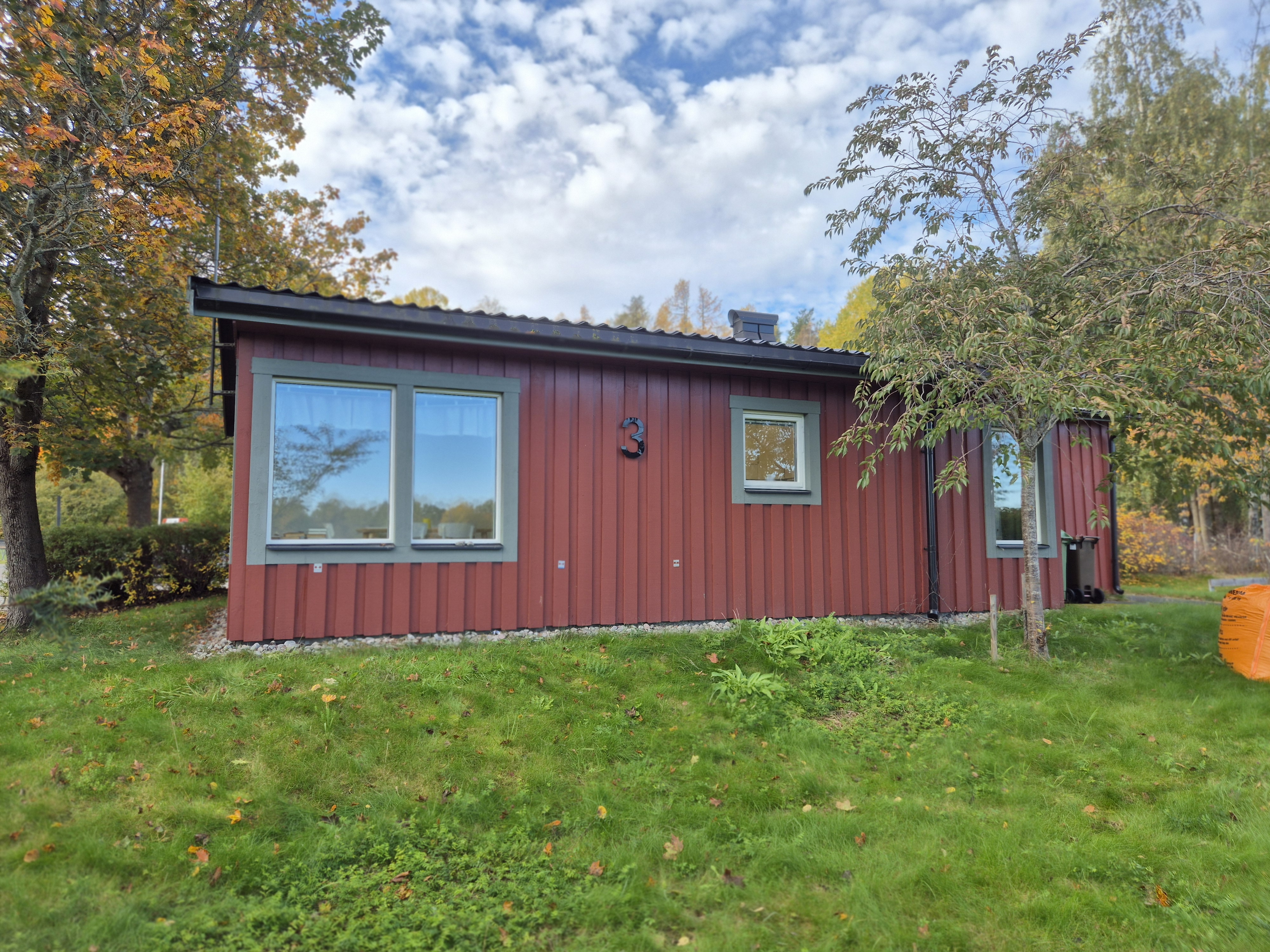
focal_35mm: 23
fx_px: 844
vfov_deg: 58.9
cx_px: 635
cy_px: 476
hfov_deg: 73.9
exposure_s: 1/522
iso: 25
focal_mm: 5.4
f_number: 1.8
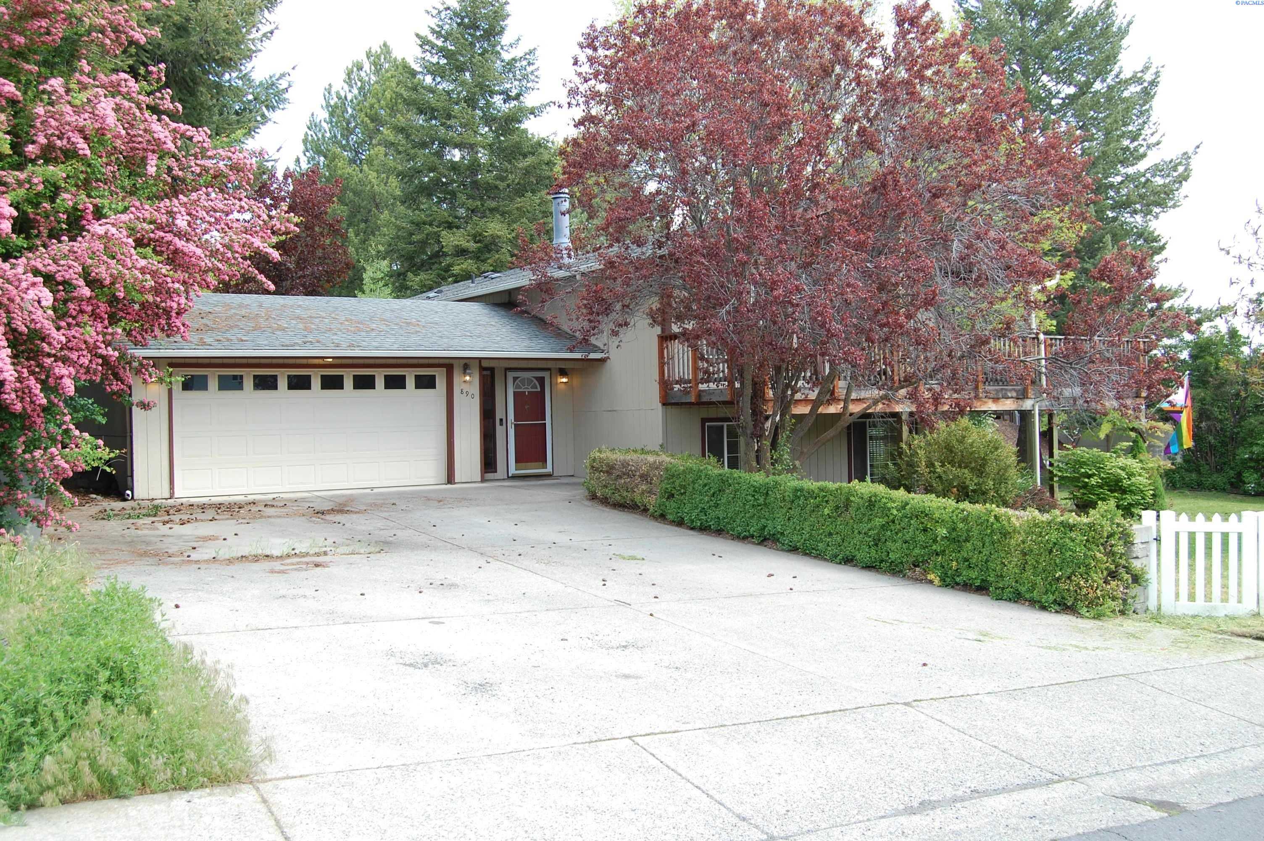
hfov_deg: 55.1
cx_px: 632
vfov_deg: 38.3
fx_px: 1210
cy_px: 420
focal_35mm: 34
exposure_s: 1/125
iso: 200
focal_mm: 23
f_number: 5.6
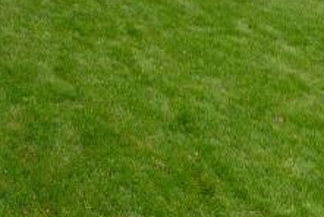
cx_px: -314
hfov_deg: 18.5
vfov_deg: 15.4
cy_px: -198
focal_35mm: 74
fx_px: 667
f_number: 8
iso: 500
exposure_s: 1/100
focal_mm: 16
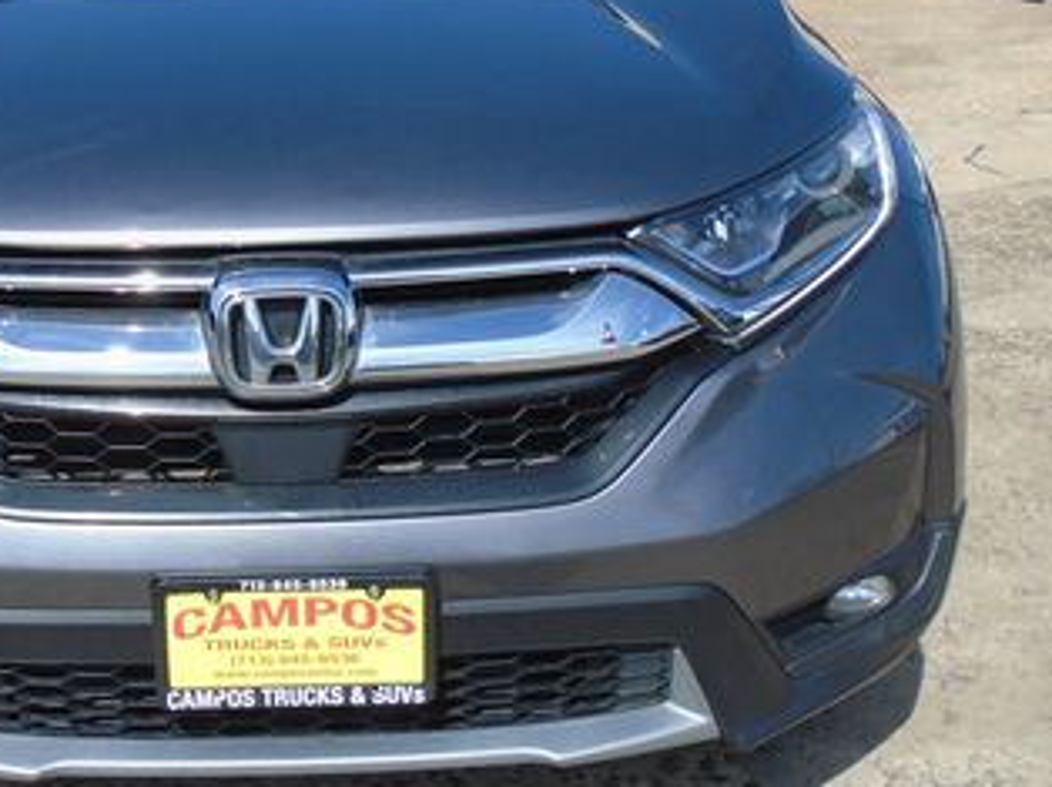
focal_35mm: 53
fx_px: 1609
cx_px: 271
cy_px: 278
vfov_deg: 27.4
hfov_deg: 35.4
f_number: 8
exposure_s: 1/160
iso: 100
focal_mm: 4.6
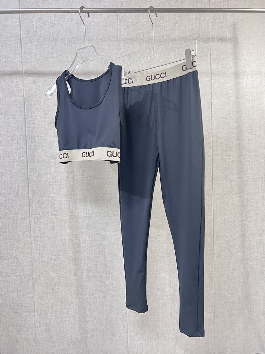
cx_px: 132
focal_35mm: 26
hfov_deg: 53.1
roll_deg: +2.9
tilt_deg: -3.9
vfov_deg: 67.3
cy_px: 177
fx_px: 265
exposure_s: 1/50
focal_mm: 5.7
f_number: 1.5
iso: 200
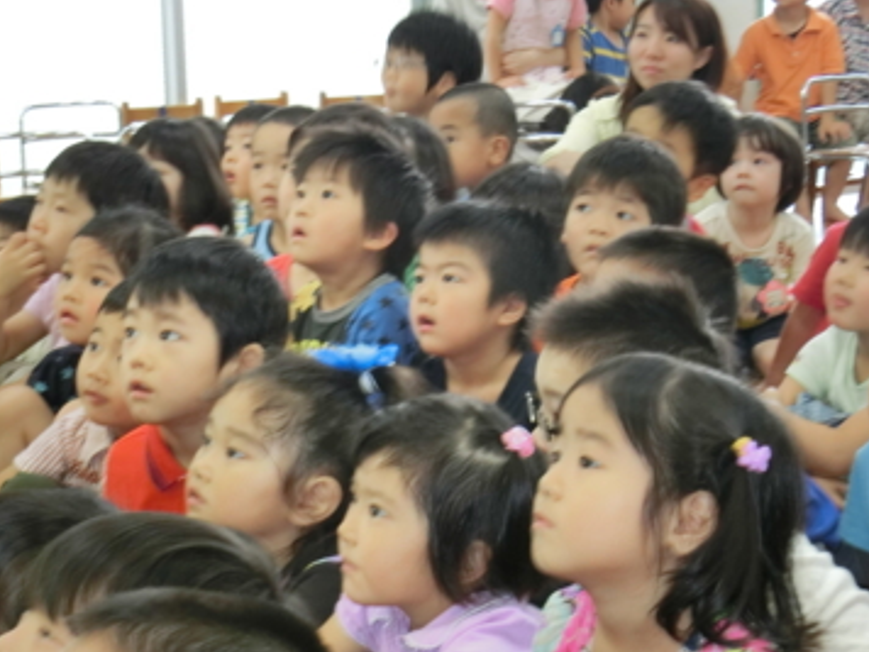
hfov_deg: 21.8
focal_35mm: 90
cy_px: 339
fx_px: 2259
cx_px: 449
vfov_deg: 16.4
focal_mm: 14.3
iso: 400
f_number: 5.4
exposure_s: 1/20
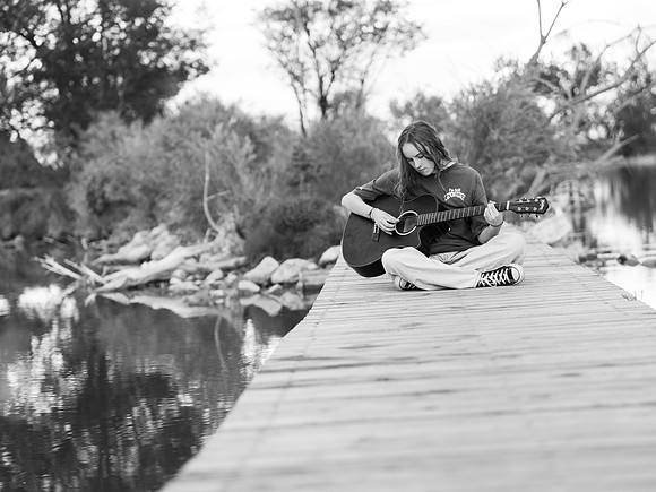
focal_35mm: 95
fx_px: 1805
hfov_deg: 20.6
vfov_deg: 15.5
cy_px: 246
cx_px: 328
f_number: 2.8
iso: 800
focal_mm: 88
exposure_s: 1/160
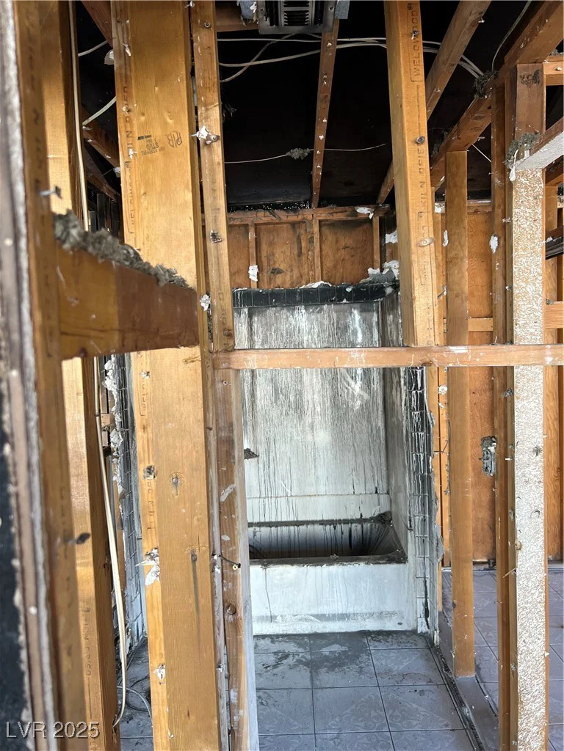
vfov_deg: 67.3
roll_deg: +2.6
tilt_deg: -4.8
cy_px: 376
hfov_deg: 53.1
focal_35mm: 26
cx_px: 282
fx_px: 565
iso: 125
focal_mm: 5.7
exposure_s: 1/108
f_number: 1.5
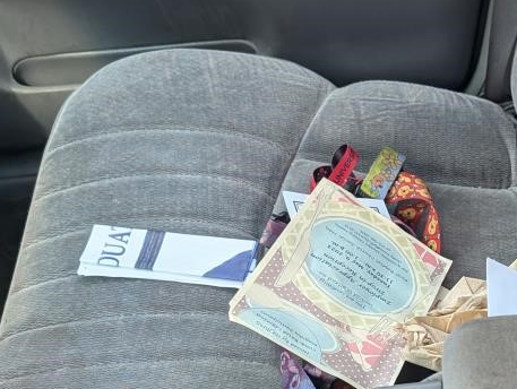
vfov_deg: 21.6
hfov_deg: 28.1
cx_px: 441
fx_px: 1002
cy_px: 322
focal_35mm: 67
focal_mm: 6.9
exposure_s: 1/343
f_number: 1.68
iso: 52
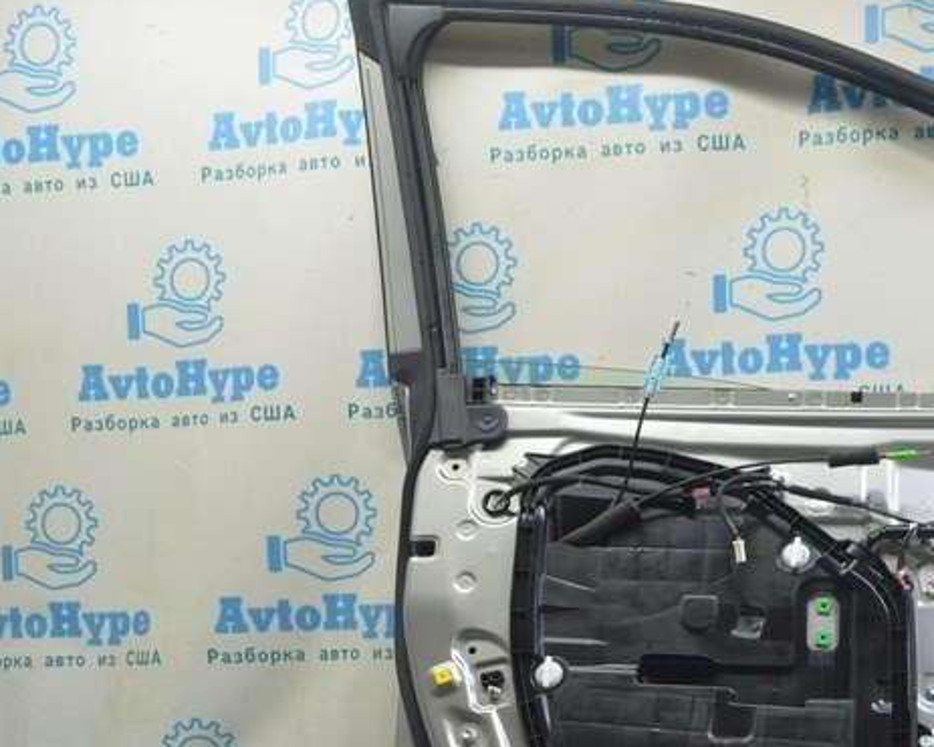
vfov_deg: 26.3
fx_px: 1547
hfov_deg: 32.7
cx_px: 740
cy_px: 663
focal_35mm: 56
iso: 400
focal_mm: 18
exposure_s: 1/20
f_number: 5.6
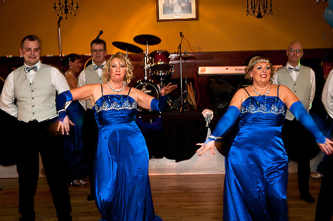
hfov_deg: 30.1
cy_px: 107
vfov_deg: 20.3
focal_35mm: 67
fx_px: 619
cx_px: 169
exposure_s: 1/25
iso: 500
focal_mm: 42
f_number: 6.3
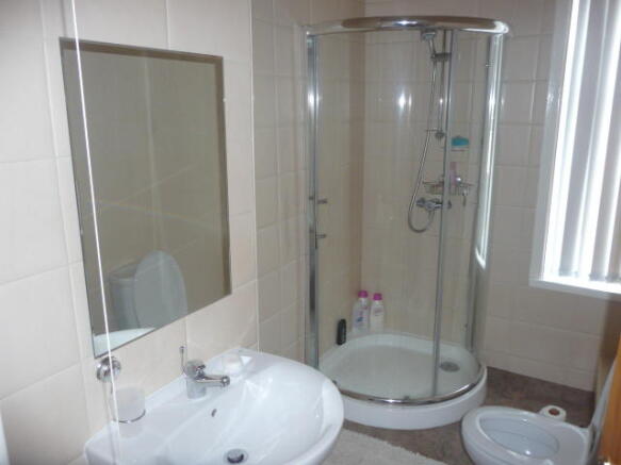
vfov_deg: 49.7
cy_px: 232
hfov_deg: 63.5
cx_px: 310
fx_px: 502
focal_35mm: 28
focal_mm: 4.7
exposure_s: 1/8
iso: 125
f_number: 3.3
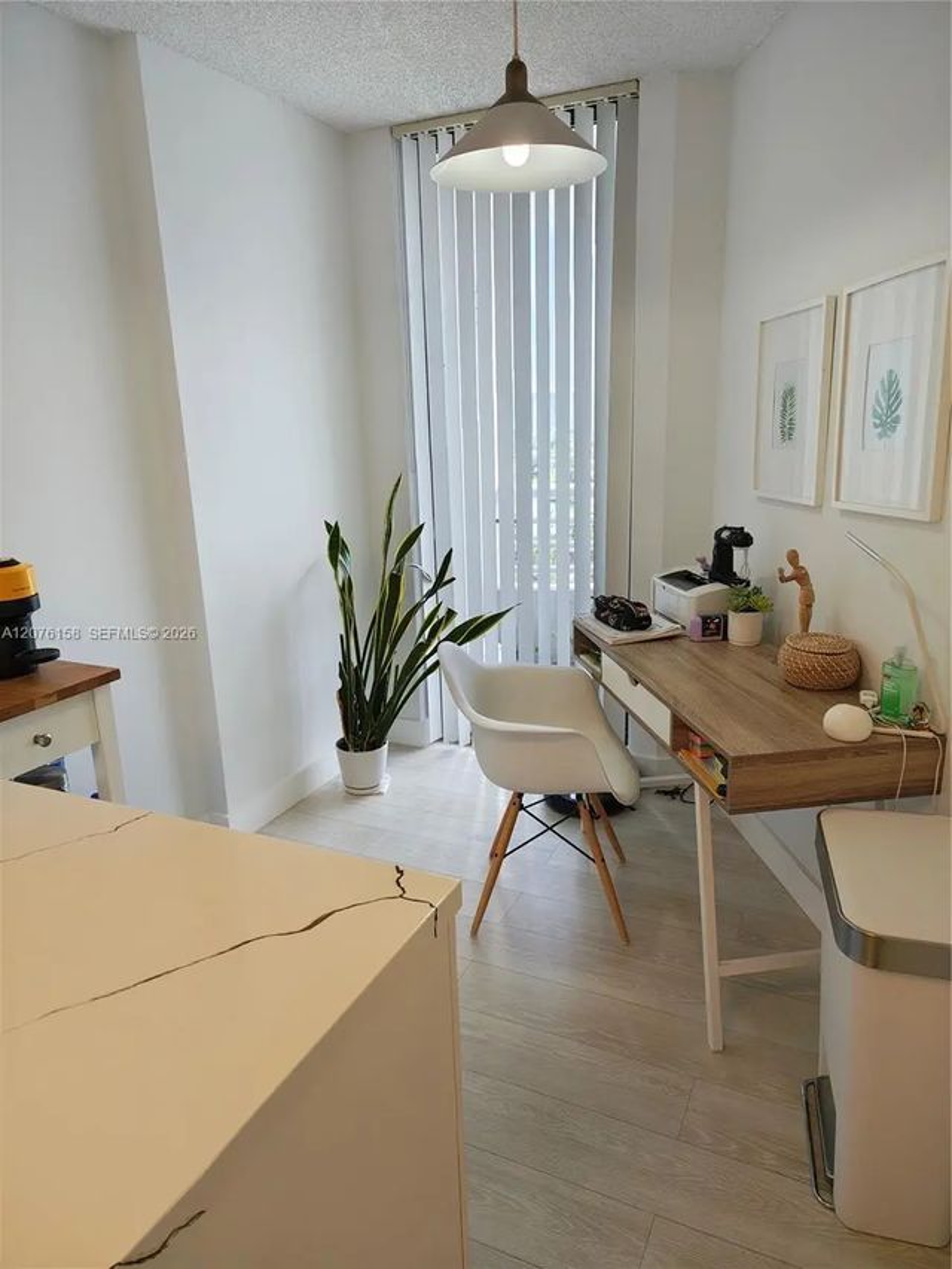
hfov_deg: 56.8
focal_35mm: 24
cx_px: 476
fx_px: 880
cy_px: 634
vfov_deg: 71.6
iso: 1156
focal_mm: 5.41
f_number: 1.8
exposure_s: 1/120
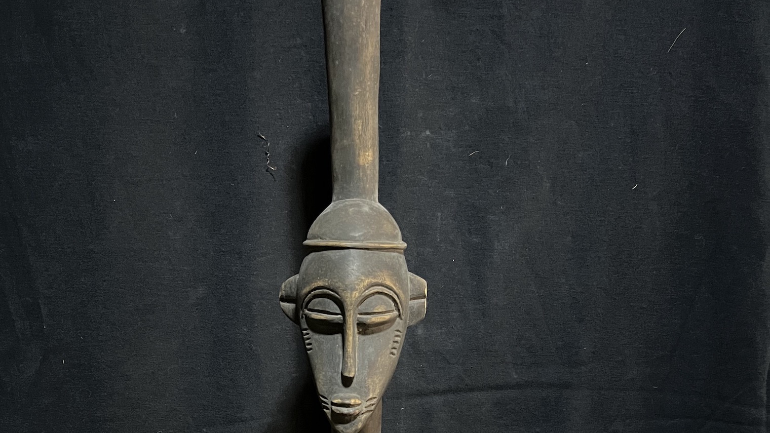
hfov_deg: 49.3
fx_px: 837
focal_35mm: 41
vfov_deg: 26.6
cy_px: 481
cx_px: 353
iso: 1000
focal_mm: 5.1
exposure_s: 1/17
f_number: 1.6
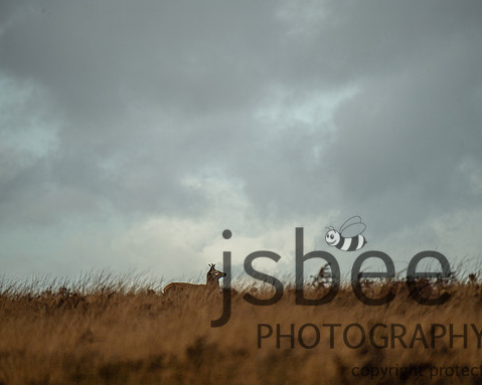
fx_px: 6475
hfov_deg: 4.3
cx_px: 247
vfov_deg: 3.4
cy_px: 192
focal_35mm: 454
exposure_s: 1/1250
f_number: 5.6
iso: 220
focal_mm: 400
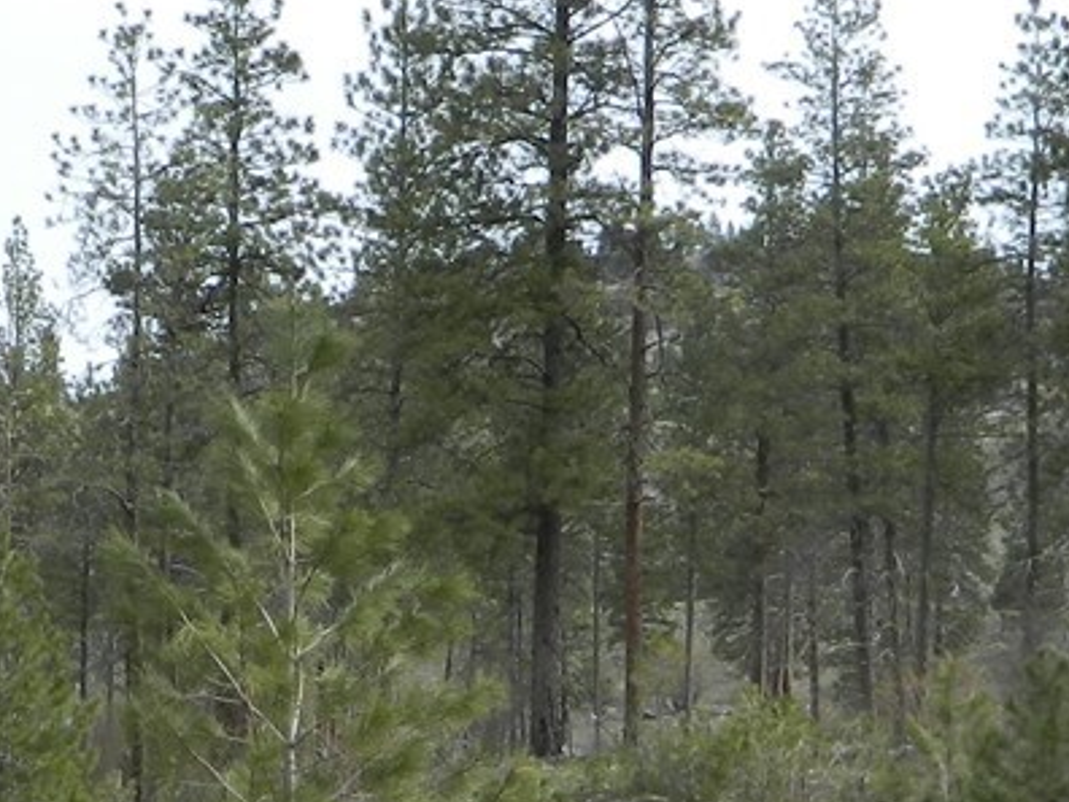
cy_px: 986
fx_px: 3119
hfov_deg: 19.2
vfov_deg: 14.2
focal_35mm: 101
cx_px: 140
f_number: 3.1
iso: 80
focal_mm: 4.5
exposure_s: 1/640
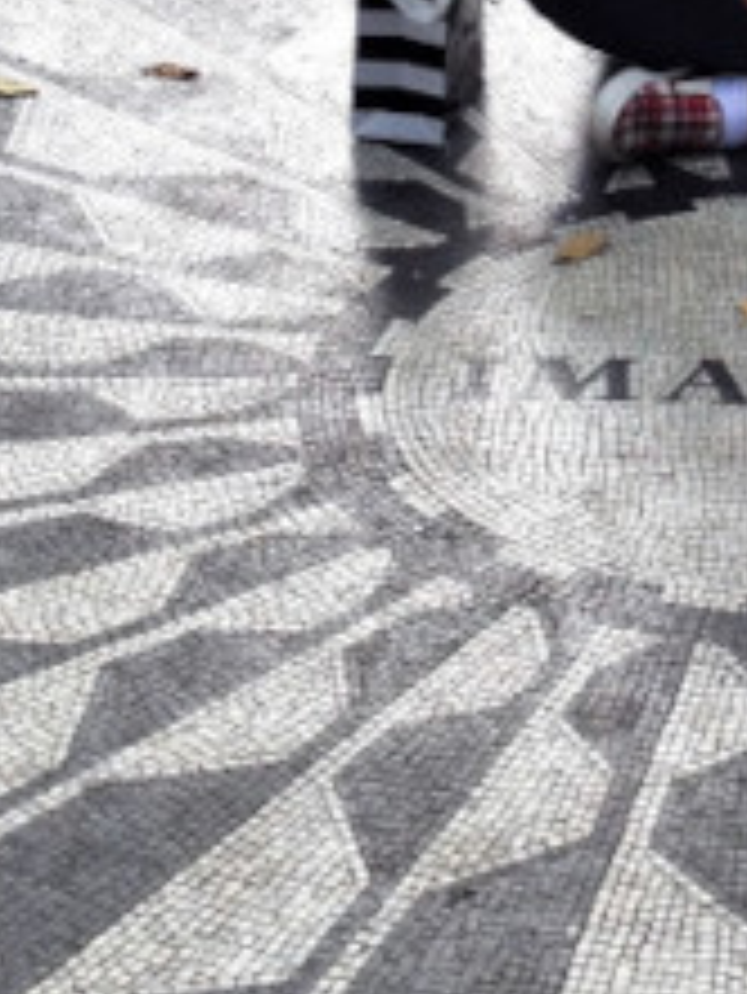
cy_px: -18
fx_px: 4254
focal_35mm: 148
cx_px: 832
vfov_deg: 13.1
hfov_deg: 9.9
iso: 50
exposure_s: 1/240
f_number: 2.4
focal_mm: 4.28
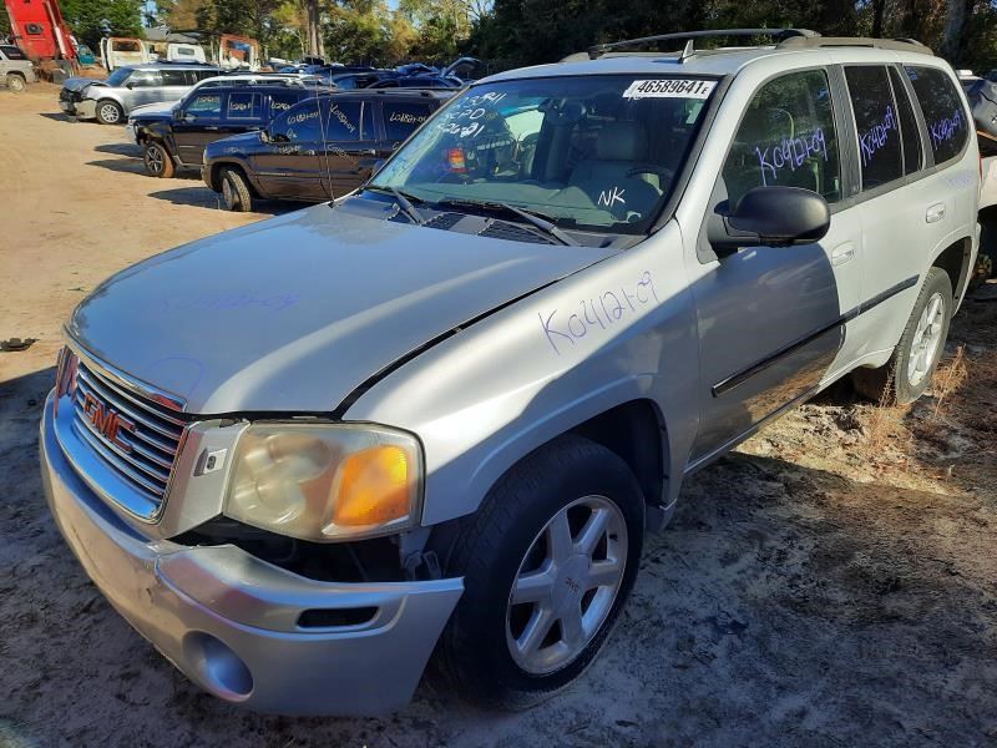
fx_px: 720
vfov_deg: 54.9
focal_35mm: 25
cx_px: 498
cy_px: 374
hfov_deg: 69.4
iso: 32
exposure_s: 1/751
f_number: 2
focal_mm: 4.6
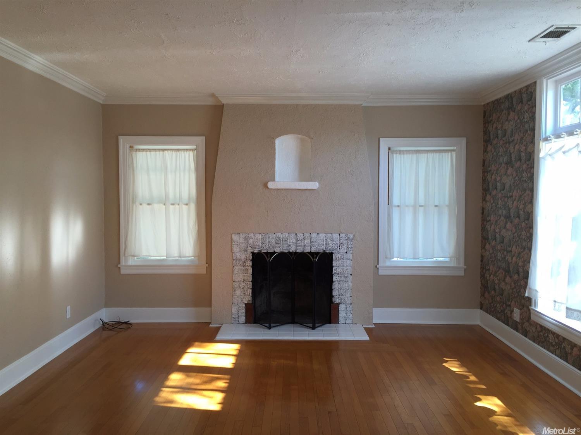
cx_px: 290
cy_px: 218
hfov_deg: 61.7
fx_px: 487
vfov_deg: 48.2
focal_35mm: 29
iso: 32
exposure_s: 1/60
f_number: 2.2
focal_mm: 4.15
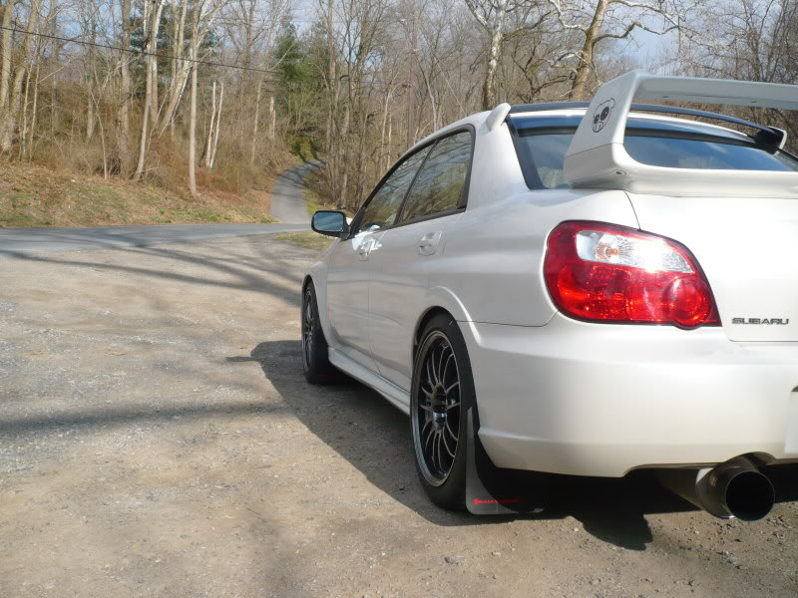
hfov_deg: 52.6
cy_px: 299
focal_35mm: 35
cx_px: 399
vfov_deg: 40.7
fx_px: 807
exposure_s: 1/160
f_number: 8
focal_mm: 5.8
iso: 100
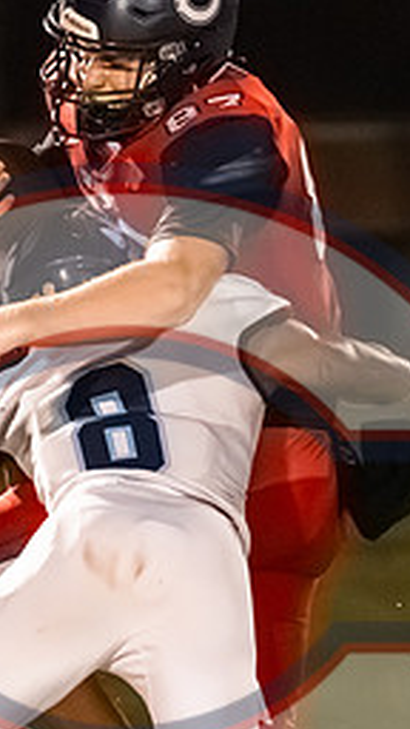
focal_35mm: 1669
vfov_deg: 1.3
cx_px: 468
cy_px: 621
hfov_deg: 0.7
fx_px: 32257
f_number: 4.5
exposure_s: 1/1600
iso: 25600
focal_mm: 400
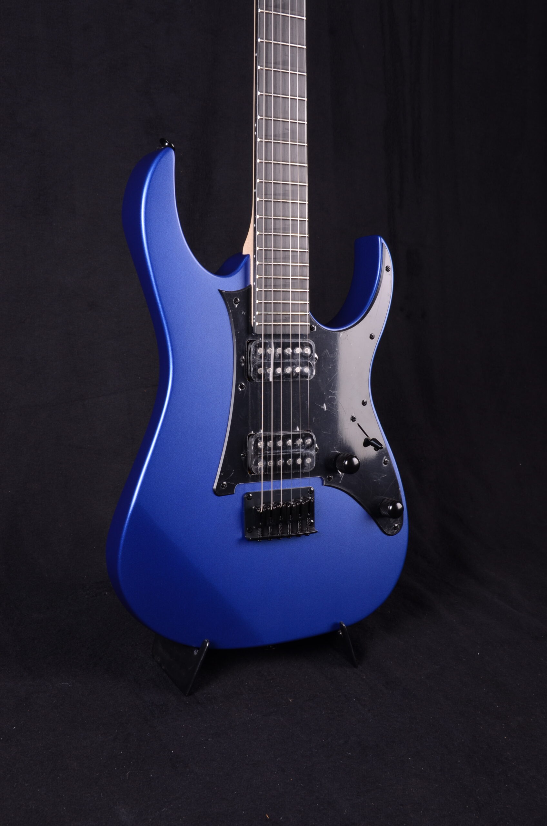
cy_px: 413
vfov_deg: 41.2
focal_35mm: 48
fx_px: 1099
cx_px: 274
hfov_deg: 28.0
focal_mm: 32
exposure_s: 1/200
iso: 200
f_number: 11
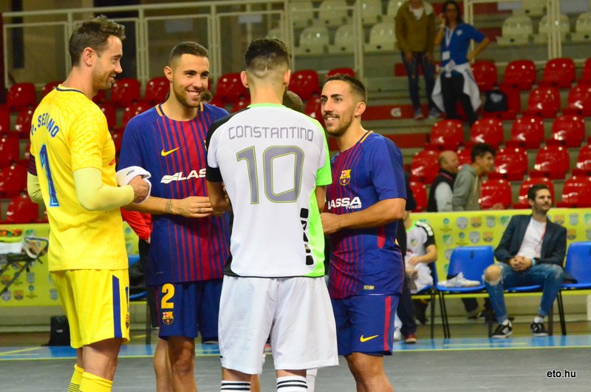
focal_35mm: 183
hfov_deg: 11.3
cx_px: 296
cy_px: 196
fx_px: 2998
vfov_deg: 7.5
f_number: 6.3
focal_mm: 122
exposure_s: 1/400
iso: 6400
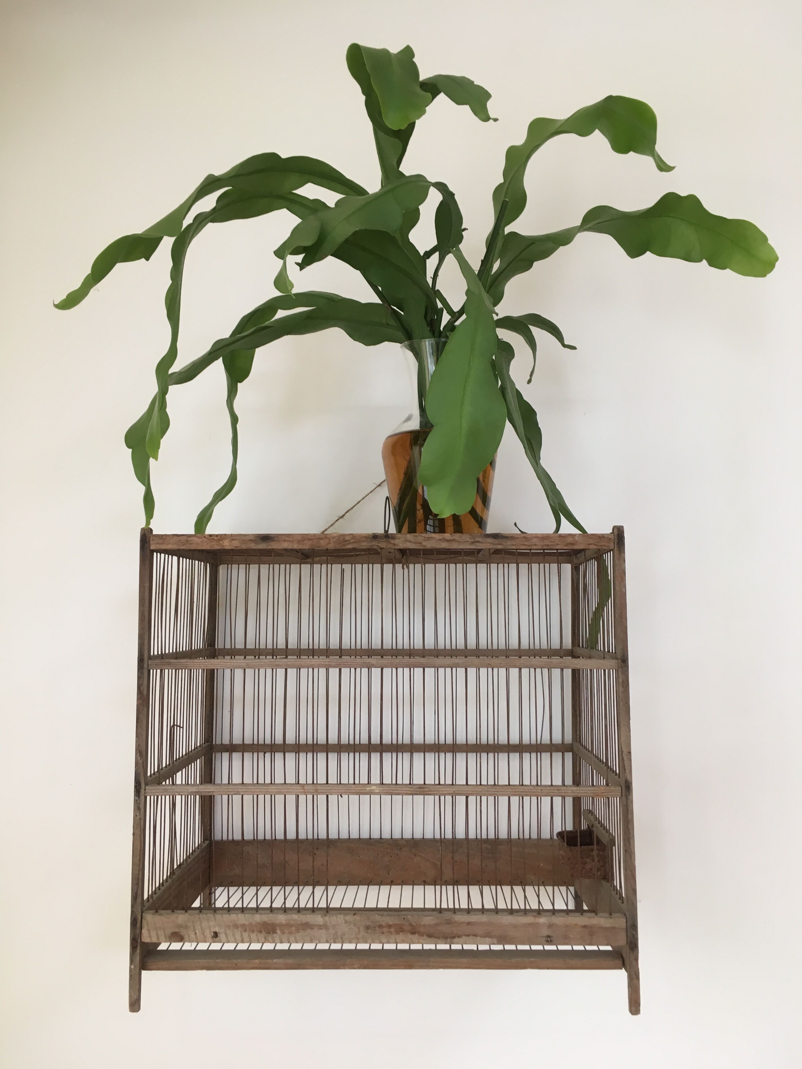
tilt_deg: +7.4
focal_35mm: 29
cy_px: 534
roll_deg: +1.3
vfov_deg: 61.7
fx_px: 896
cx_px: 401
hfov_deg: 48.2
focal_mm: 4.15
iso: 64
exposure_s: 1/33
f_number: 2.2
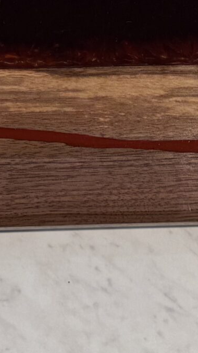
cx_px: 22
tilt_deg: -63.6
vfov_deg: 19.8
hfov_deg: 12.1
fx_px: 924
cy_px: -112
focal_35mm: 99
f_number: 1.78
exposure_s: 1/120
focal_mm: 6.76
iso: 64
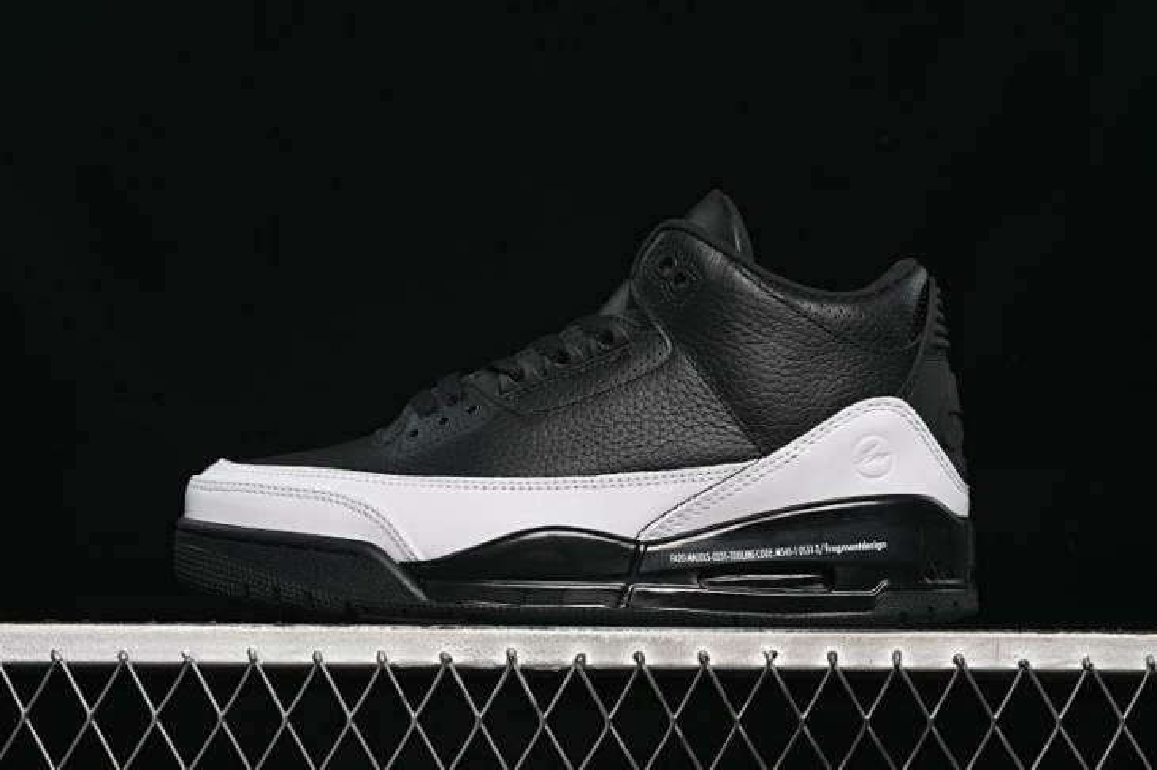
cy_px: 385
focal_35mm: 75
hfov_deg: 27.0
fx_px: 2409
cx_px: 578
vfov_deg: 18.2
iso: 160
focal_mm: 50
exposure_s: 1/40
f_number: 6.3
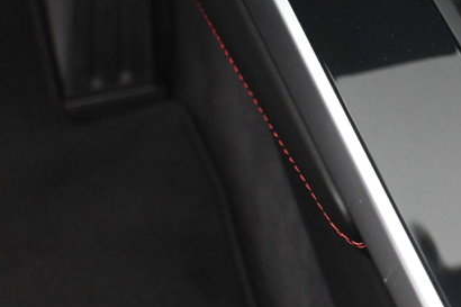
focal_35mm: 86
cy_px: -14
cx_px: 531
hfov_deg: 22.1
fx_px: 1104
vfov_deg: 15.5
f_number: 4.2
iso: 2000
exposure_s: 1/20
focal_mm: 23
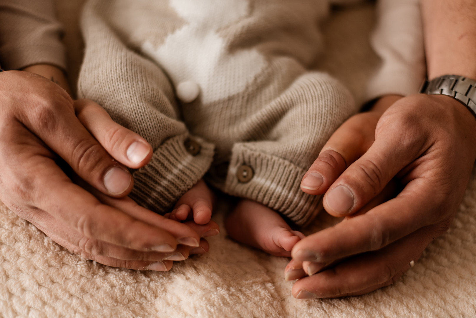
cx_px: 238
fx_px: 661
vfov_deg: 27.0
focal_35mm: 50
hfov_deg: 39.6
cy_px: 159
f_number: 1.8
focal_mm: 50
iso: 250
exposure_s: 1/320
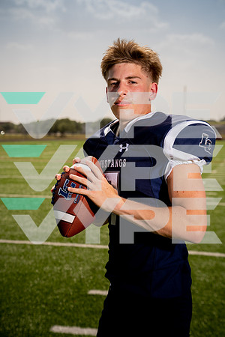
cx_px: 112
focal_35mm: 56
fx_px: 525
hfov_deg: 24.2
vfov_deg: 35.6
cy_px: 168
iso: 100
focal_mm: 56
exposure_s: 1/800
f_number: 4.5
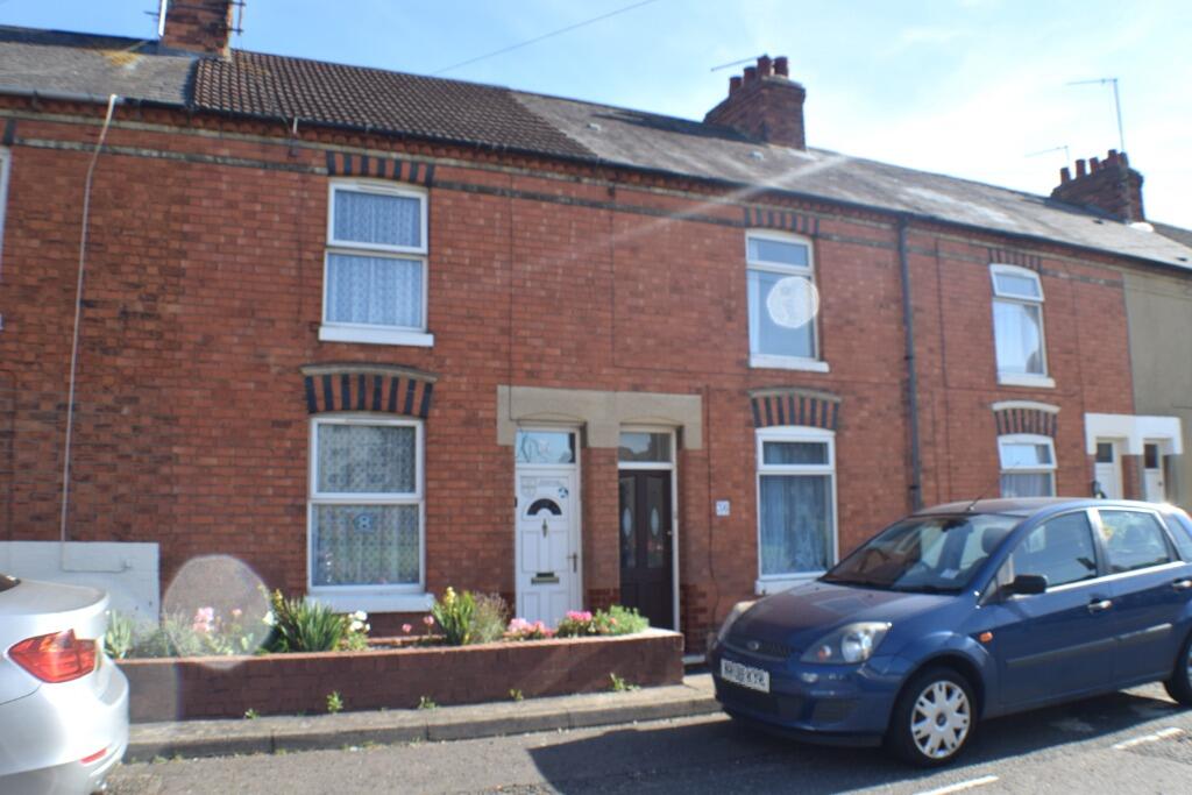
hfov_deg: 53.1
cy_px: 398
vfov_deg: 36.9
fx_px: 1192
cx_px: 596
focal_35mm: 36
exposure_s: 1/250
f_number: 8
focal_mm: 24
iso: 200
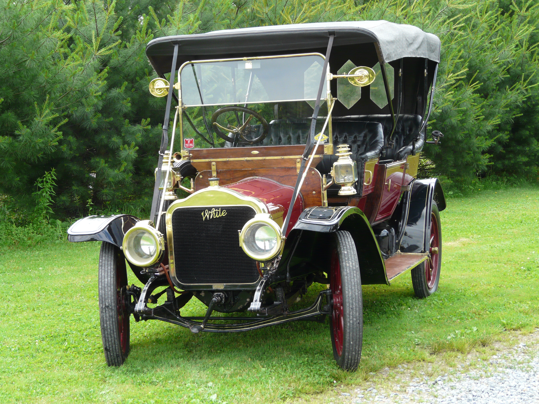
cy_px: 202
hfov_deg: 26.0
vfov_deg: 19.6
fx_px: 1168
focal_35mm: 75
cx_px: 270
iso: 100
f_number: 4
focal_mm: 12.3
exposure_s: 1/160
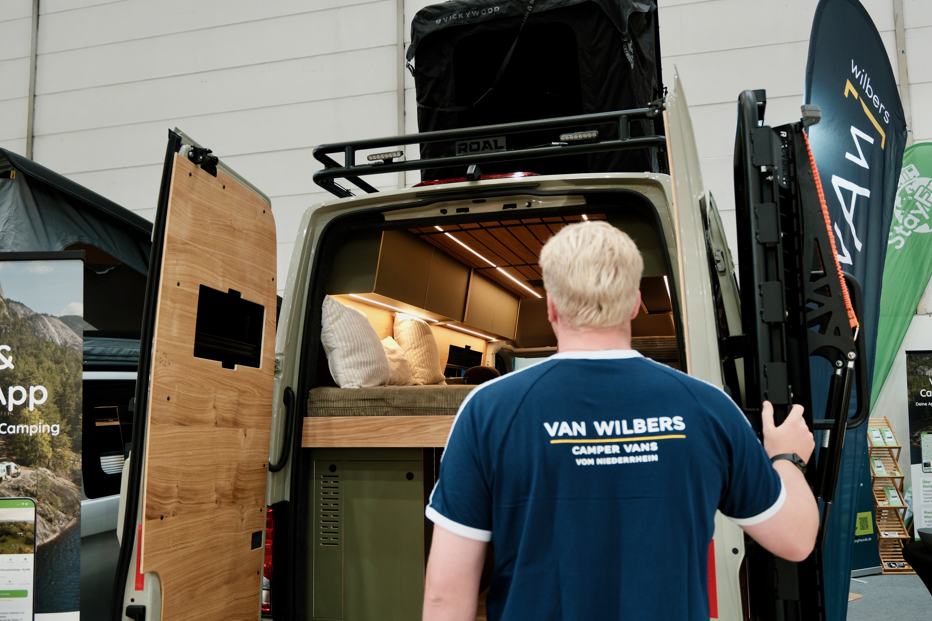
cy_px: 310
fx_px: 751
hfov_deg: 63.7
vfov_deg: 45.0
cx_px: 466
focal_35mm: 29
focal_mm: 19.6
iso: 400
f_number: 3.1
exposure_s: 1/27
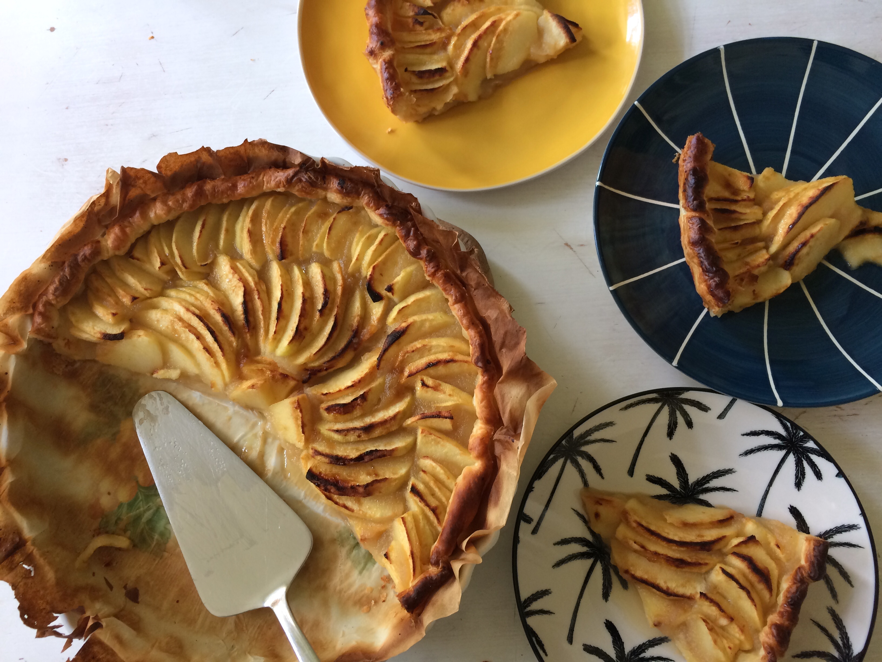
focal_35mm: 29
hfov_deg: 61.7
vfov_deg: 48.2
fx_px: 739
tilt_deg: -82.3
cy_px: 331
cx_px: 441
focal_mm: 4.15
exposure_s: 1/33
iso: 100
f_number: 2.2
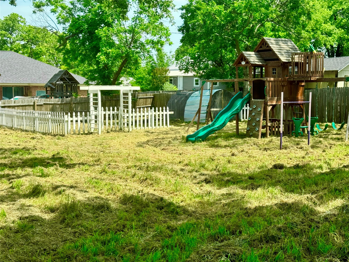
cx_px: 174
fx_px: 484
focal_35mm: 48
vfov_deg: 30.3
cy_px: 131
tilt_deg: -4.4
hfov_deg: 39.7
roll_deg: +1.3
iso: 64
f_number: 1.78
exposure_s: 1/1923
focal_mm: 6.76
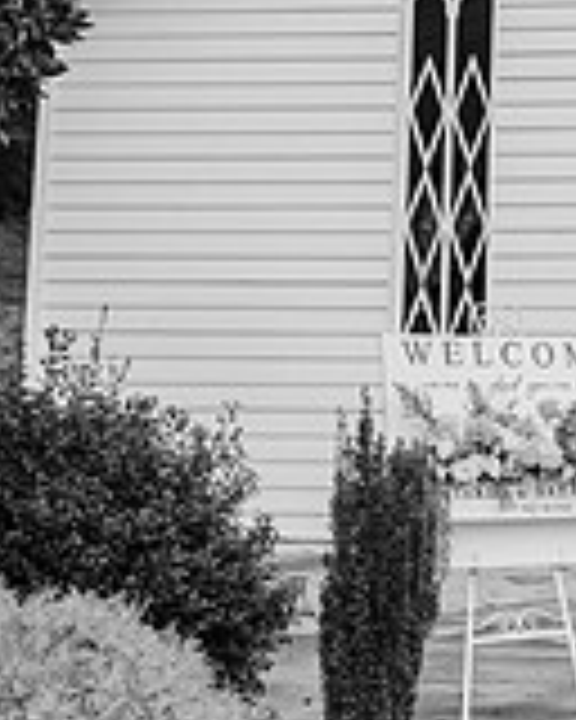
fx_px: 1982
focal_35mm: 93
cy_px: -45
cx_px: 896
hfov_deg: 15.2
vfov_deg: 19.8
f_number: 1.8
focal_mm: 18
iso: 500
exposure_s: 1/8000
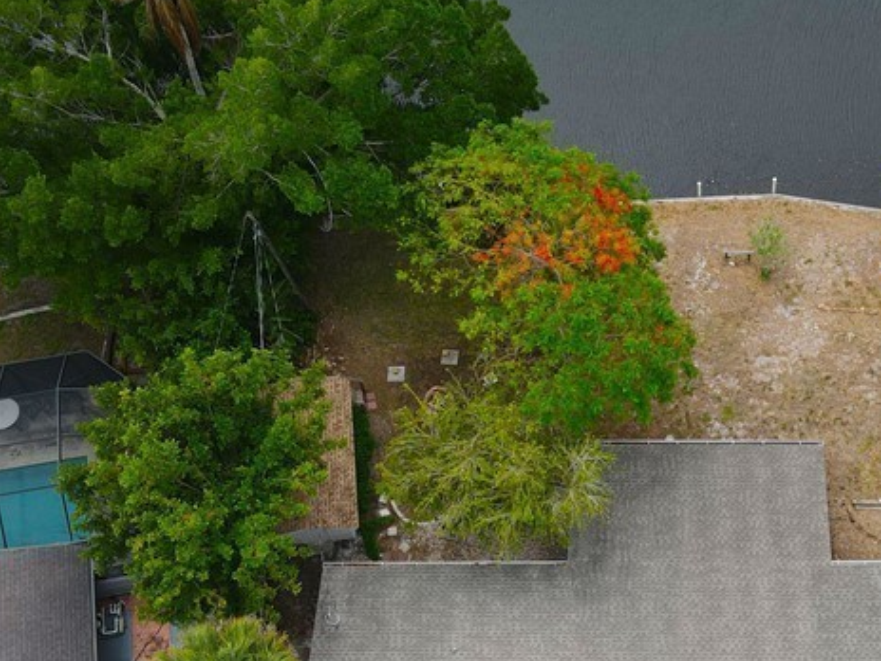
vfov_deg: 27.2
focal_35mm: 53
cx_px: 636
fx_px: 1349
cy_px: 479
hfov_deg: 35.5
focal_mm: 4.5
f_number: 2.8
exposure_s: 1/400
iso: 100
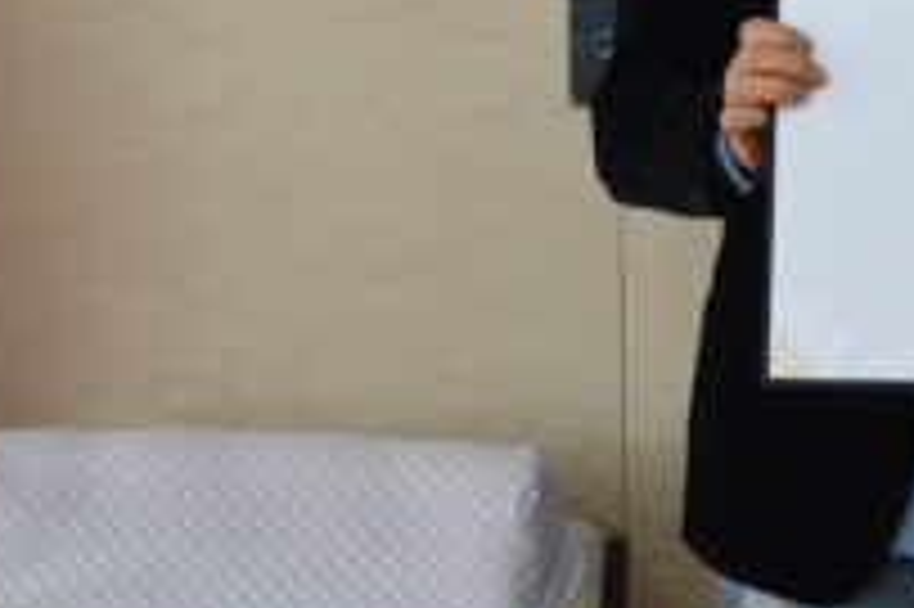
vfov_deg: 10.0
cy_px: -52
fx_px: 3450
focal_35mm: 136
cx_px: 1157
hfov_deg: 14.5
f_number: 5.6
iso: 400
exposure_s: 1/125
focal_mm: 24
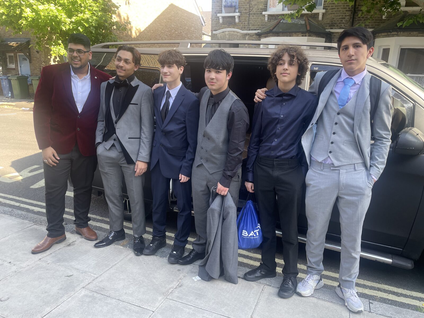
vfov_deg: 53.1
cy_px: 159
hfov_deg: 67.3
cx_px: 212
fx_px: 318
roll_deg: -2.5
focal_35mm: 26
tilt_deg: -15.7
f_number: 1.6
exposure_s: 1/121
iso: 32
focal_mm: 4.2
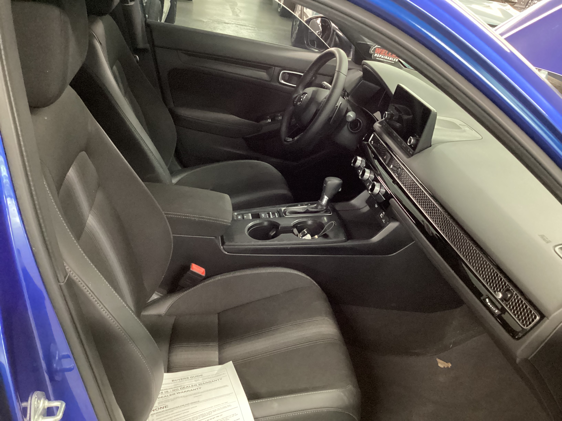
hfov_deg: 58.4
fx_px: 503
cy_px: 210
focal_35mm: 31
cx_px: 281
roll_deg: -10.8
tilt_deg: -29.2
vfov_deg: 45.4
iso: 640
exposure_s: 1/17
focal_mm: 3.3
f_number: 2.4
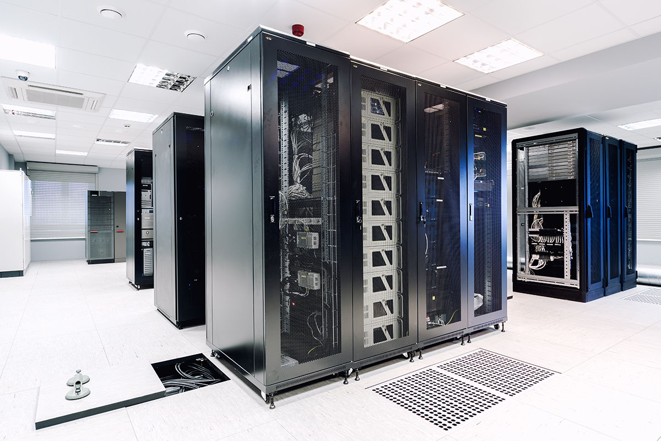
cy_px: 220
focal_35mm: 21
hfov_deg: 81.2
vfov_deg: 59.5
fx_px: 386
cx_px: 330
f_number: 7.1
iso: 100
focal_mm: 21
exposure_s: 1
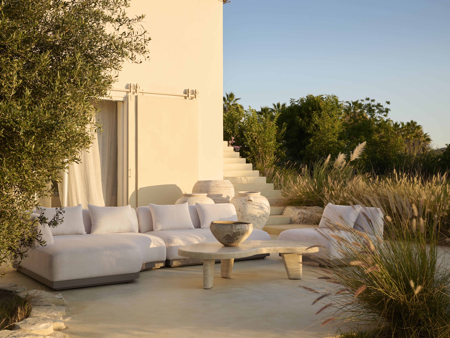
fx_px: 546
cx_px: 218
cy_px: 166
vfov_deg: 34.3
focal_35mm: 42
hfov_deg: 44.8
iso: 160
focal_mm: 38
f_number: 8
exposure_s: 1/400
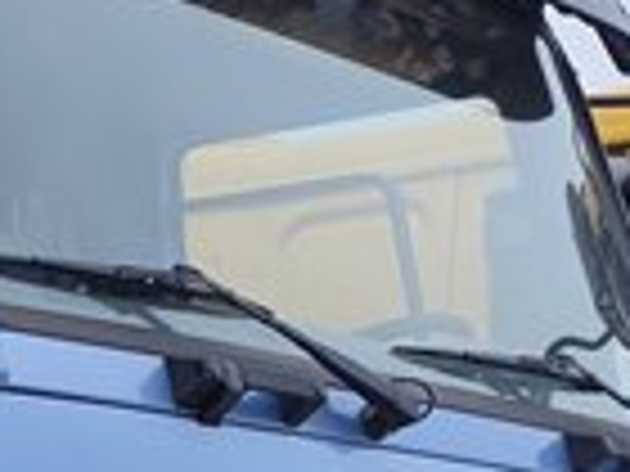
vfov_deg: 11.0
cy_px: 647
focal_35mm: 131
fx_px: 2384
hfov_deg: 13.3
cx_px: -549
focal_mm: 6.14
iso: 50
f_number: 1.65
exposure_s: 1/1400
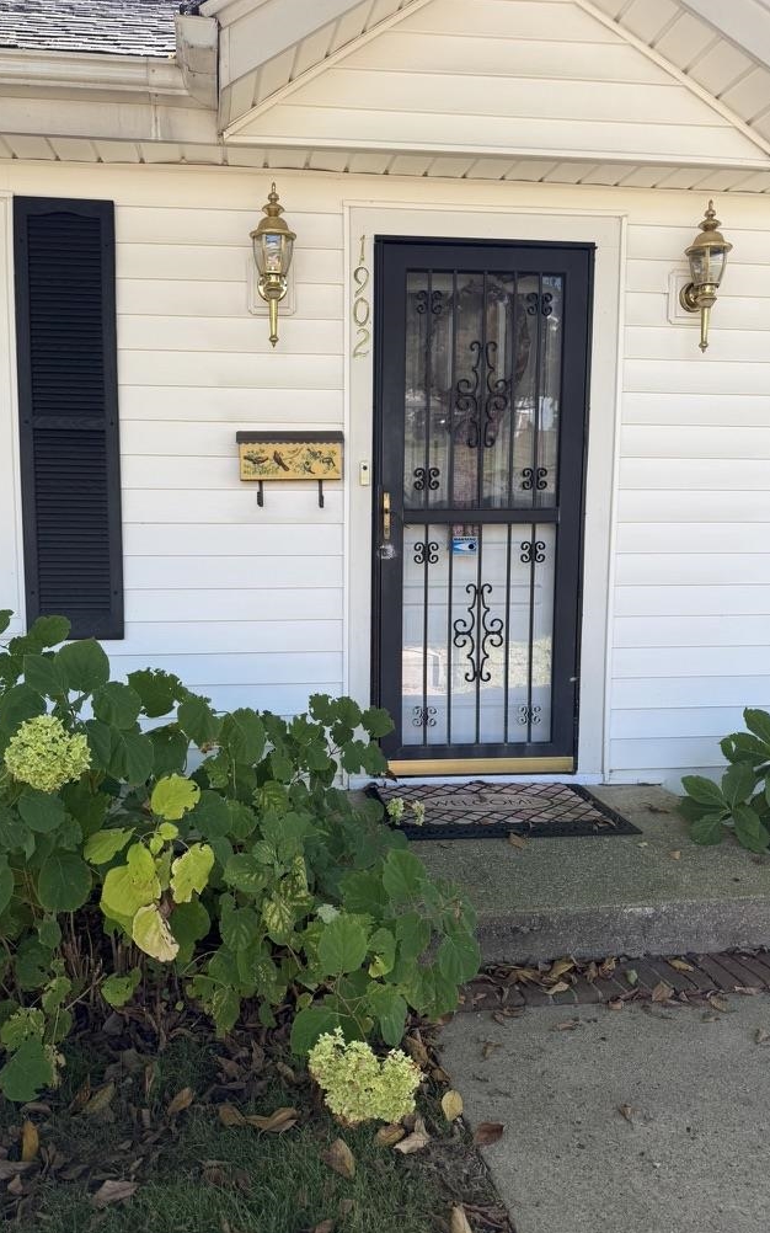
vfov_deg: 70.4
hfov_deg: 47.4
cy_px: 629
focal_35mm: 26
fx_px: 873
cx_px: 326
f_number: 1.78
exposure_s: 1/397
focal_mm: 6.76
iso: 80
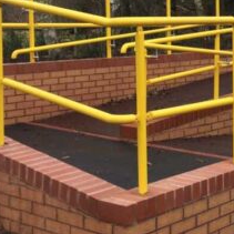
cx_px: 205
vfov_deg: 21.8
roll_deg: +0.5
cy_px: 62
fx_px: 604
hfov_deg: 21.5
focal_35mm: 79
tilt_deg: -4.1
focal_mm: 4.15
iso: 32
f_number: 2.2
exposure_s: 1/283
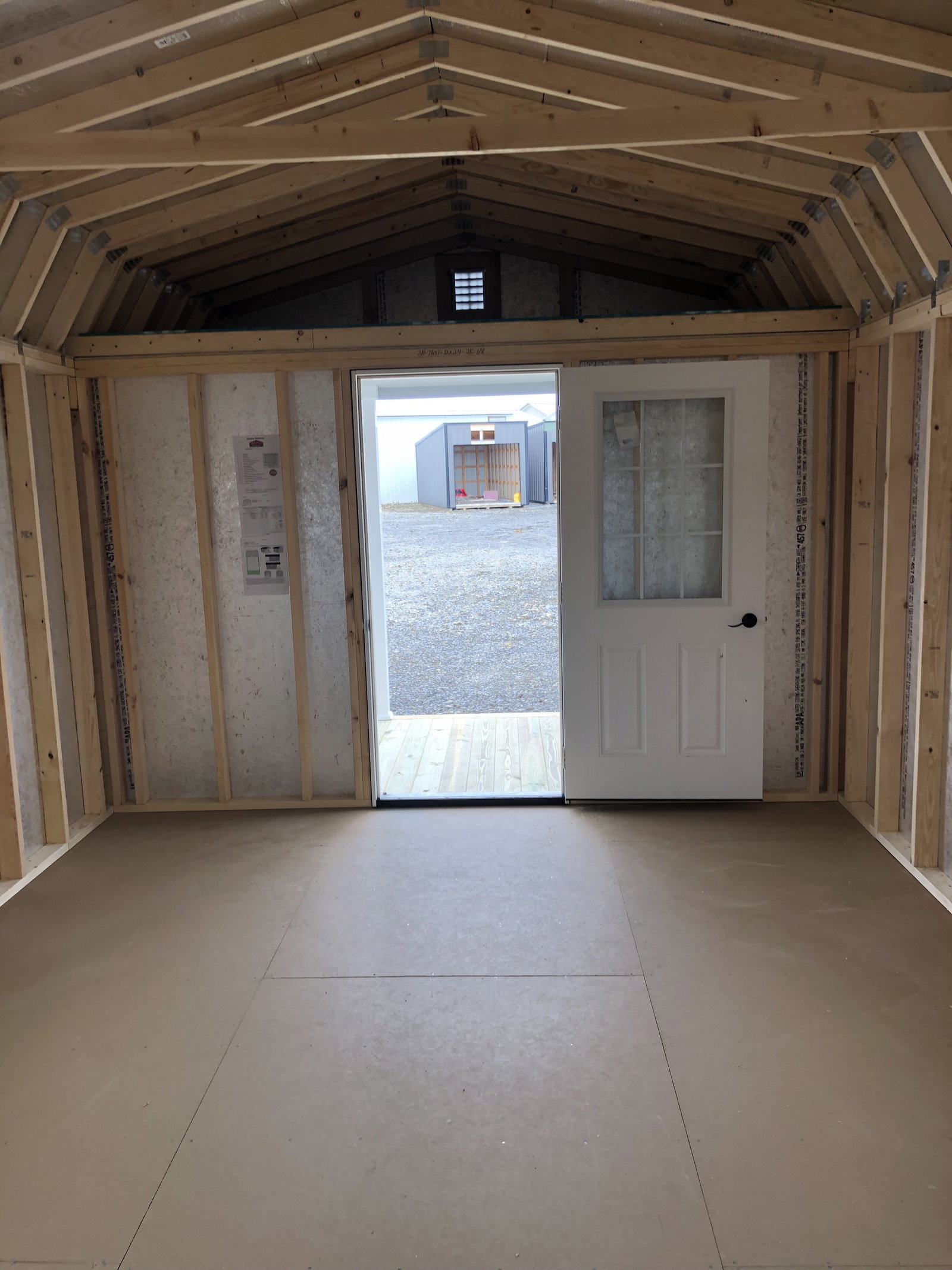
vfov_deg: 63.4
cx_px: 476
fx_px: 1027
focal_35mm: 28
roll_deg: +3.5
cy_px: 635
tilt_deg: -10.6
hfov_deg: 49.7
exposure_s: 1/120
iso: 40
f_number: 1.8
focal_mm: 3.99
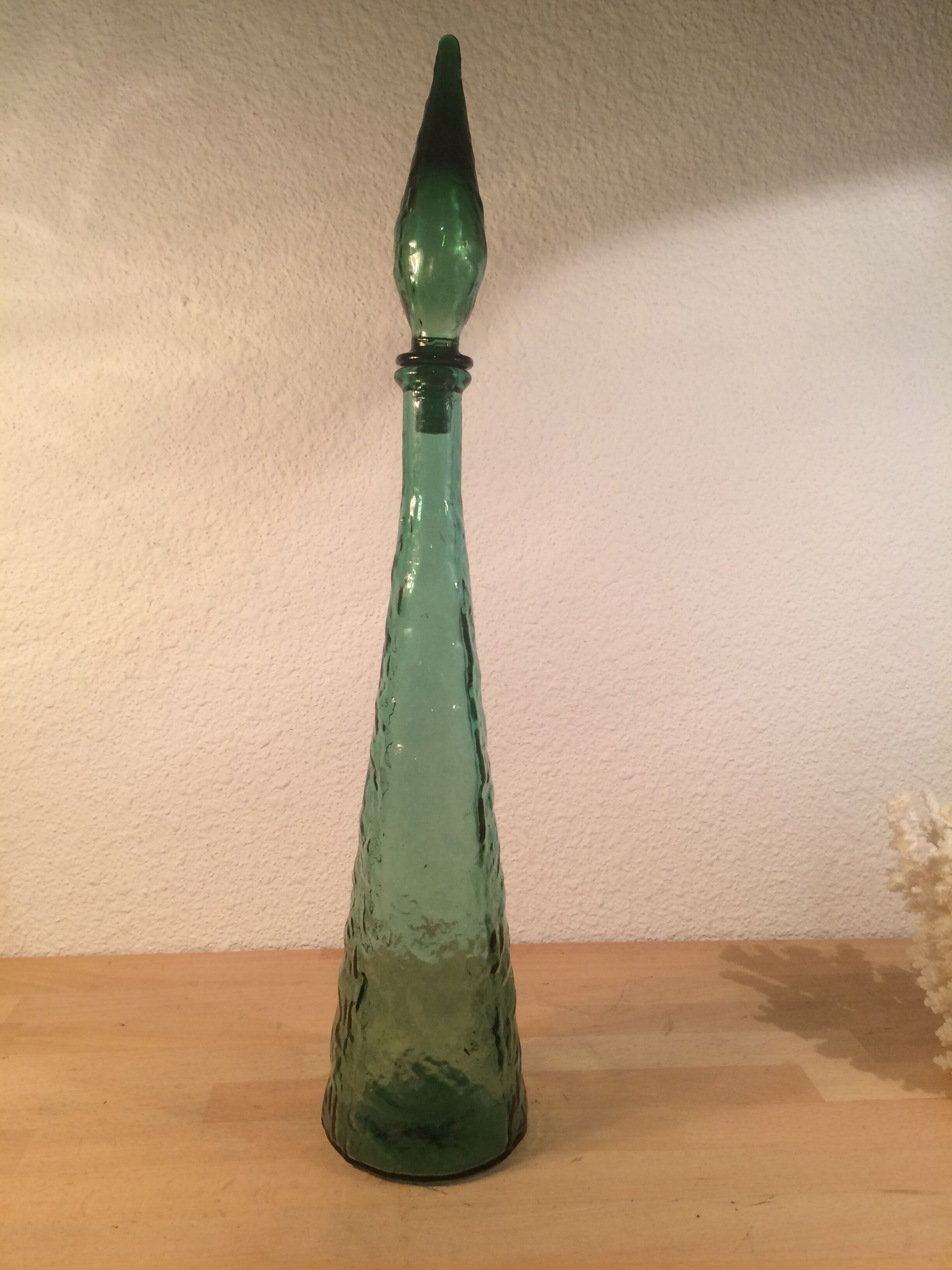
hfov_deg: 48.2
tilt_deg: -7.7
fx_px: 1063
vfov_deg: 61.7
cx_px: 476
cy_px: 635
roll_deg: +0.1
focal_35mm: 29
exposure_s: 1/33
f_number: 2.2
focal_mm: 4.15
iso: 40
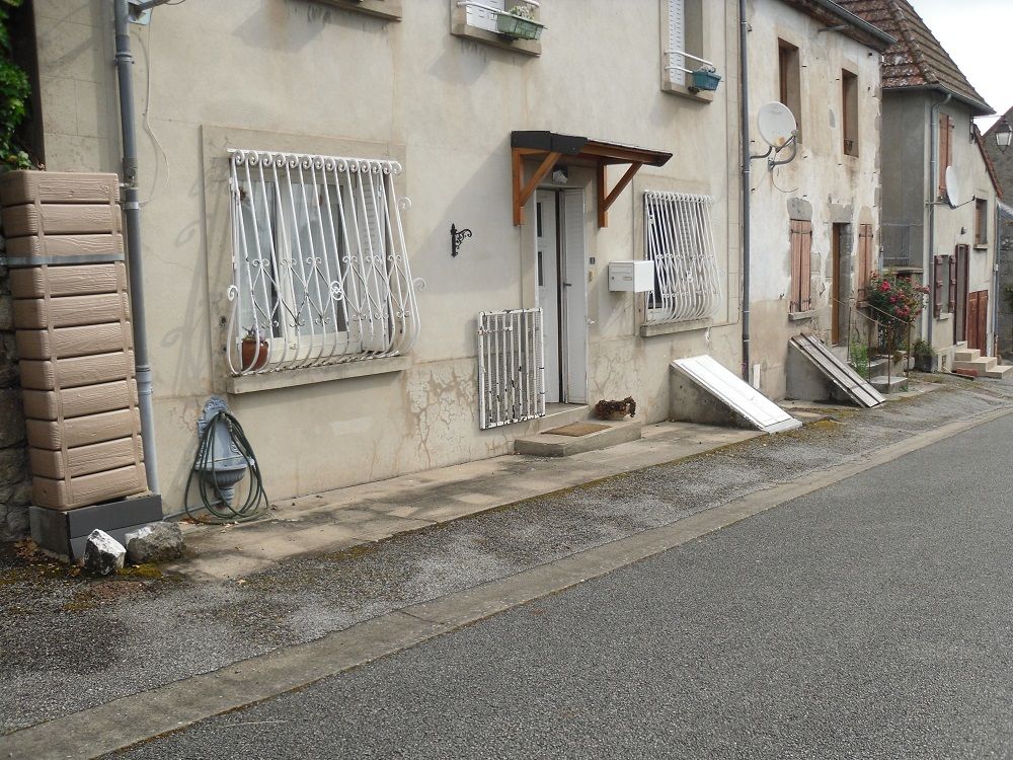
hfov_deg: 54.0
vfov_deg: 41.8
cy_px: 380
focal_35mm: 34
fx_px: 995
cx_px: 506
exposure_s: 1/125
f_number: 8.1
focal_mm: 6
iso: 80
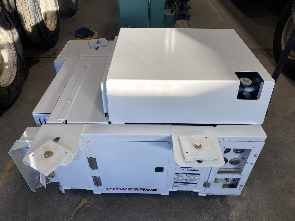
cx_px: 148
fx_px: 222
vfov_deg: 53.1
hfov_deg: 67.3
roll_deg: -1.2
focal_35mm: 26
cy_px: 110
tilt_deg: -39.5
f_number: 1.8
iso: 32
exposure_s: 1/282
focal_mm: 4.25
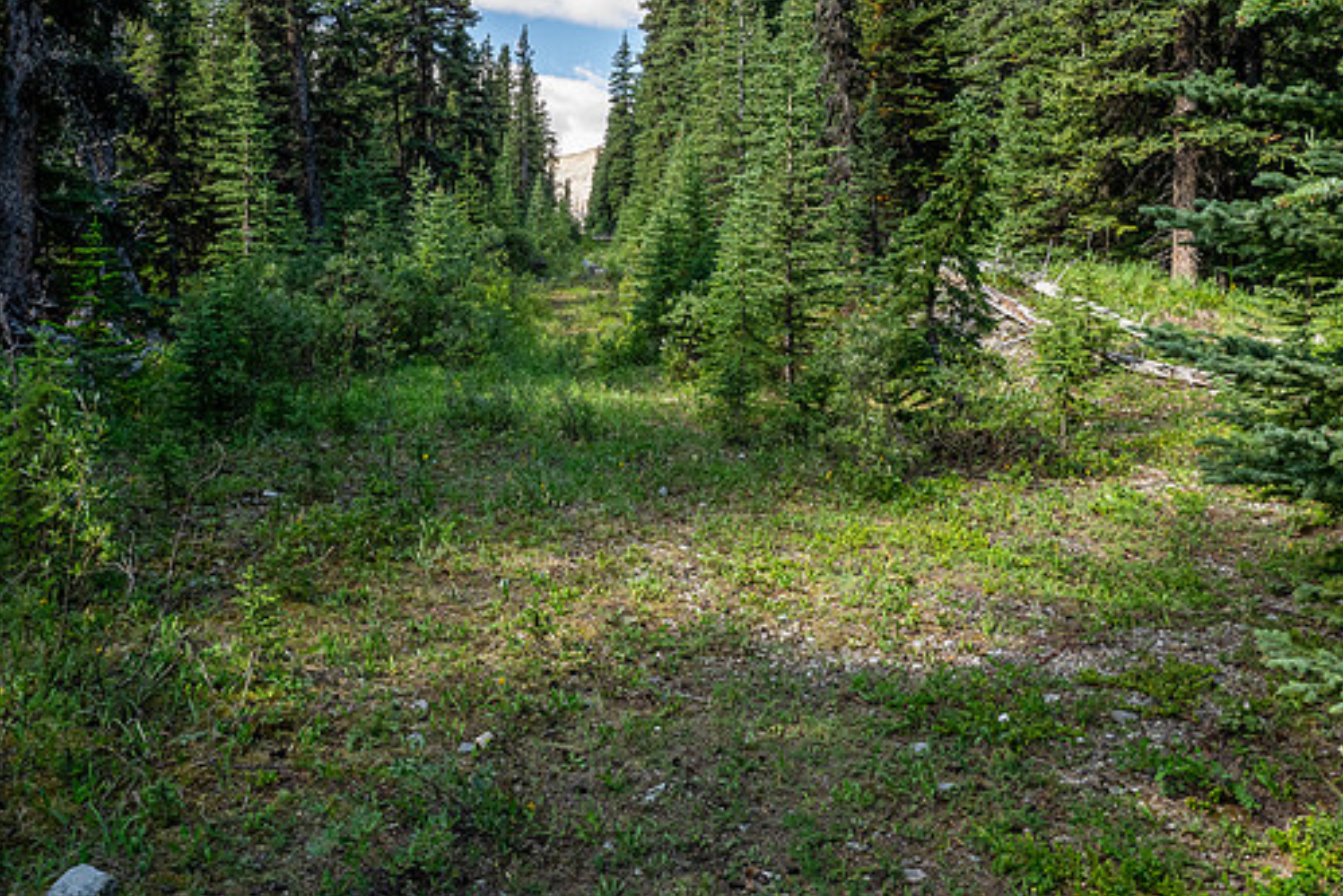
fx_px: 1082
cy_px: 330
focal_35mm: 29
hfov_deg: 63.4
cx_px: 581
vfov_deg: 44.6
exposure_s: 1/60
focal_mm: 12
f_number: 8
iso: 250
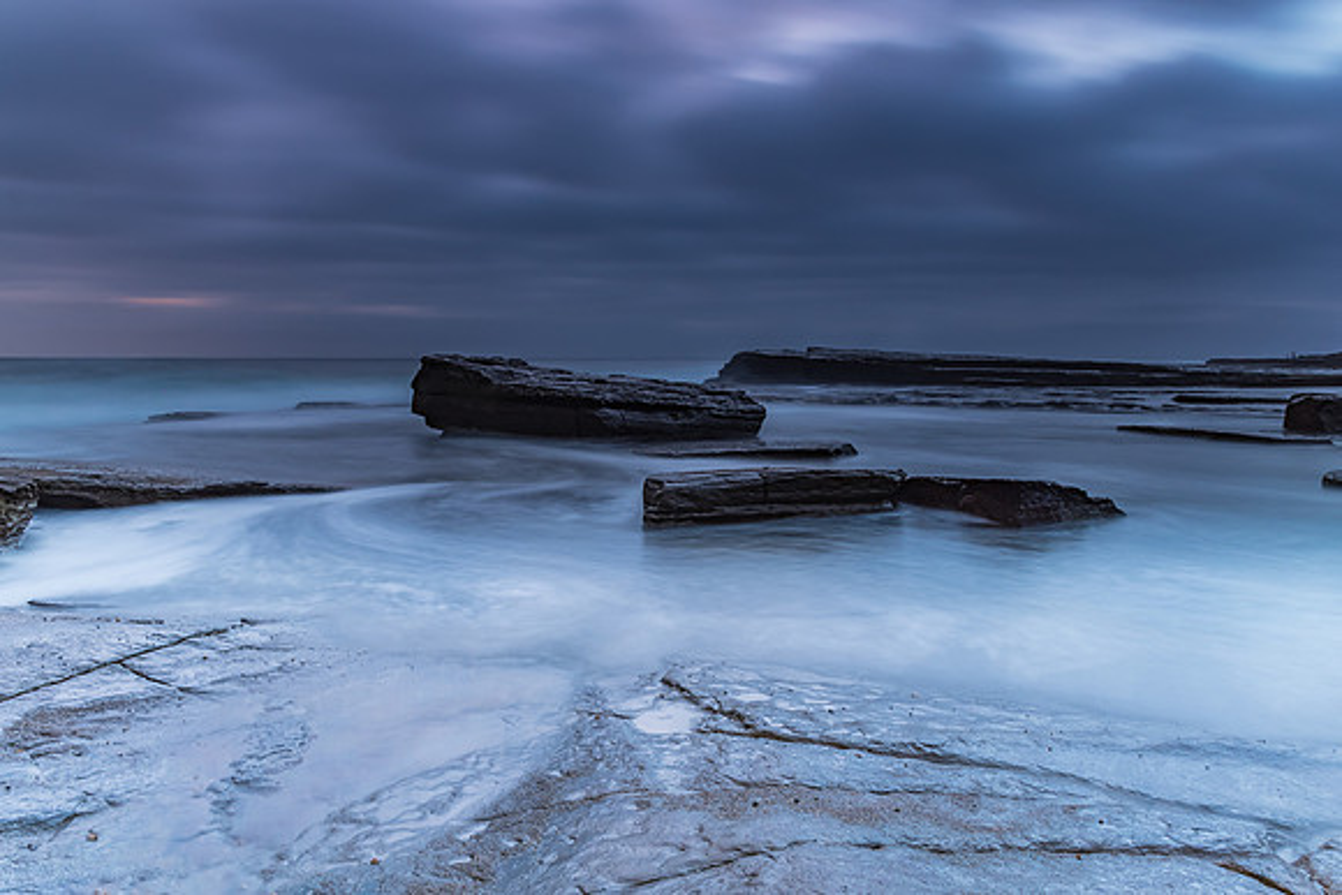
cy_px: 448
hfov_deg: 72.8
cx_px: 671
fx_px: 910
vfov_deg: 52.4
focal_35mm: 24
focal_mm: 16
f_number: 8
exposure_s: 25
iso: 250
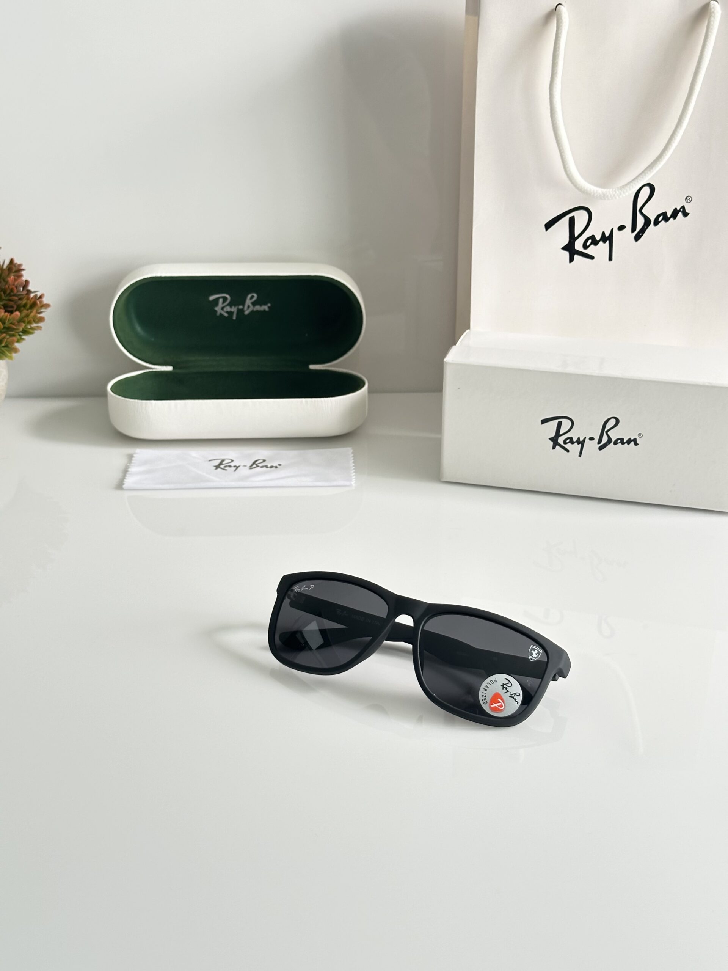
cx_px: 364
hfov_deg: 30.3
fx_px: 1346
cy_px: 486
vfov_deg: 39.7
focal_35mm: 48
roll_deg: +0.0
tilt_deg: -25.2
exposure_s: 1/100
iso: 125
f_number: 1.78
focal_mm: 6.86
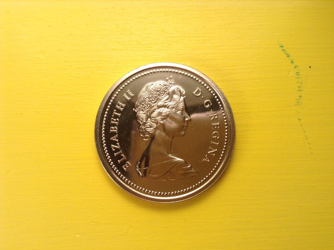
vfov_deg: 42.8
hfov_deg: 55.4
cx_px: 167
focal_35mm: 33
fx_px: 318
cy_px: 125
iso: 32
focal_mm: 3.3
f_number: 2.4
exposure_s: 1/60
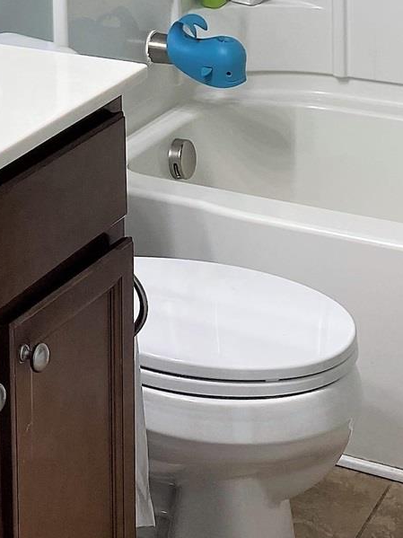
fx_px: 1553
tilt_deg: -4.7
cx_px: -83
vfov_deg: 18.0
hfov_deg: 14.3
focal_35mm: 100
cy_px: -216
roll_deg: +0.9
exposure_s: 1/120
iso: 40
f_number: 1.8
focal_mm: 4.25
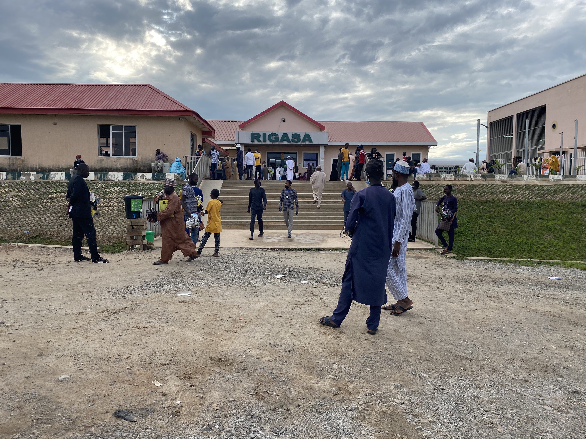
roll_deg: +0.2
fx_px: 440
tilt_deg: -4.8
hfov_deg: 67.3
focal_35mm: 26
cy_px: 220
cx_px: 293
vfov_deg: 53.1
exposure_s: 1/1587
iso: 32
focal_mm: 4.25
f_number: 1.8
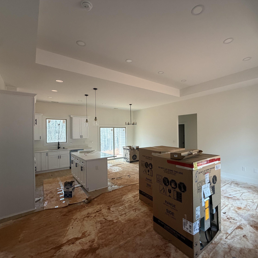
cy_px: 132
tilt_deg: -0.2
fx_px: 143
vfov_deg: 84.0
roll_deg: +0.7
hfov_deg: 83.6
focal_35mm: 17
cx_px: 145
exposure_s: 1/114
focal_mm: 2.22
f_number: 2.2
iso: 320
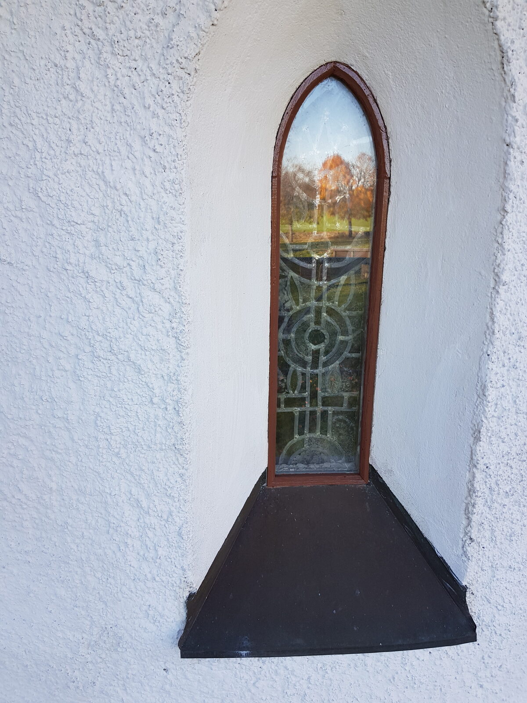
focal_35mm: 26
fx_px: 528
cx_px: 264
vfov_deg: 67.3
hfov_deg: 53.1
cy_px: 352
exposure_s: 1/232
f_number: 1.7
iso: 40
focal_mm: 4.2
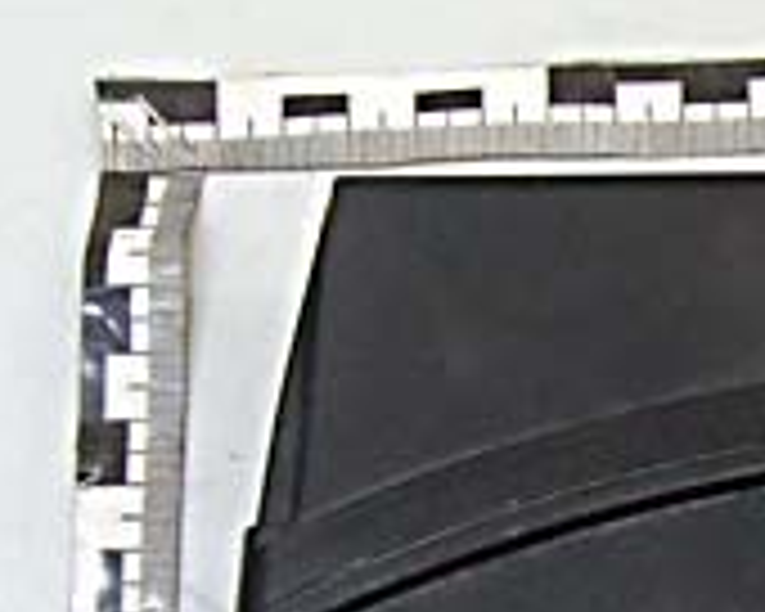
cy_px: 846
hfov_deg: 13.3
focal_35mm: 140
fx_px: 3170
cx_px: 986
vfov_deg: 10.7
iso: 500
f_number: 4.6
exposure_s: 1/40
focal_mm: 6.83
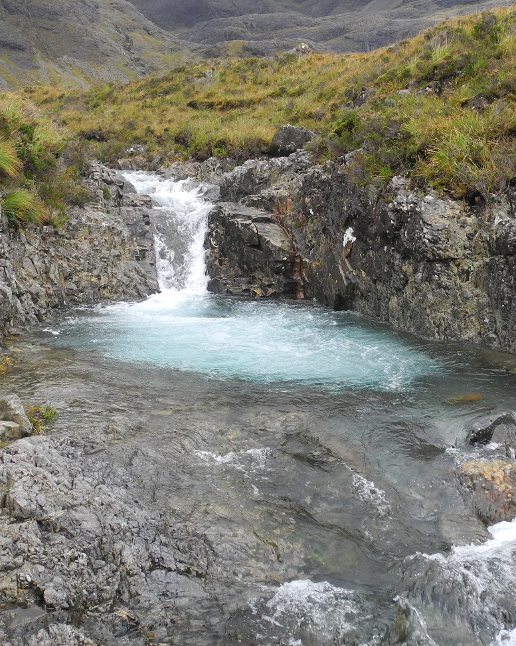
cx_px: 258
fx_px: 859
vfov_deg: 40.9
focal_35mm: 45
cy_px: 249
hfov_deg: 33.4
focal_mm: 6
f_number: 2.8
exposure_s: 1/200
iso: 140
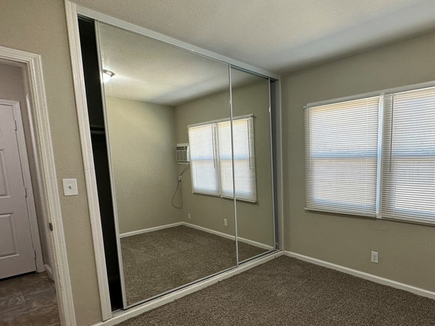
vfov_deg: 62.9
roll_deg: +0.4
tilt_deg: -8.2
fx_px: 264
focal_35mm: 21
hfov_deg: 75.5
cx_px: 303
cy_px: 195
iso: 80
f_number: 2.2
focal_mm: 2.22
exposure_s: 1/120
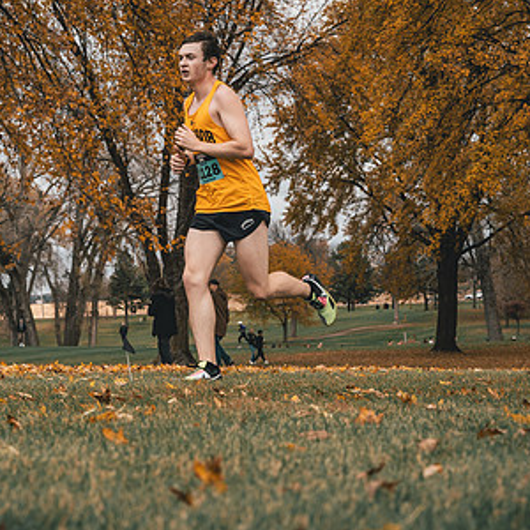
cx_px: 189
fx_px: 1628
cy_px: 195
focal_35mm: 94
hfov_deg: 18.4
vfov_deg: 18.5
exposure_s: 1/1000
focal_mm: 57
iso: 400
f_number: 6.3
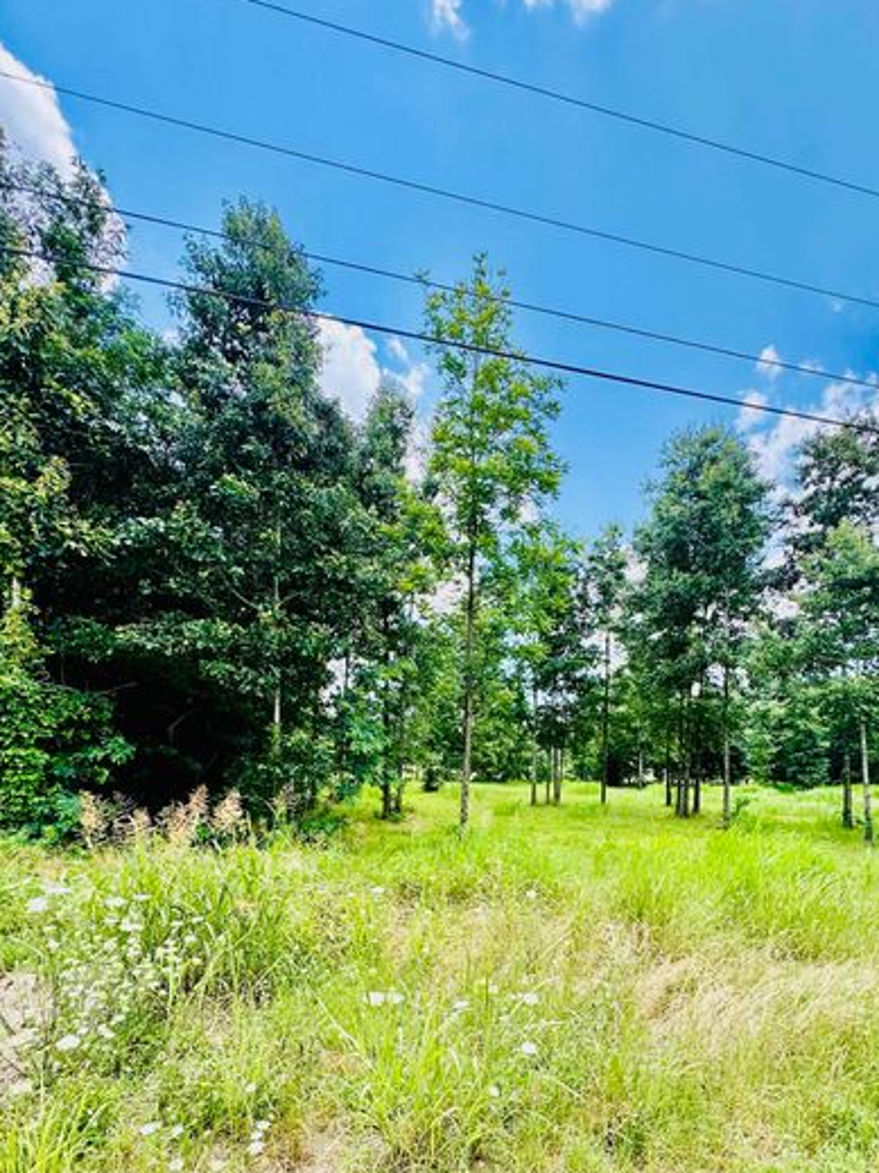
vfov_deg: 85.8
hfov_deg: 71.5
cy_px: 742
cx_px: 475
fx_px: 610
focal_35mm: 18
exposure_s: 1/388
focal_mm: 2.22
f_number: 2.2
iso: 40
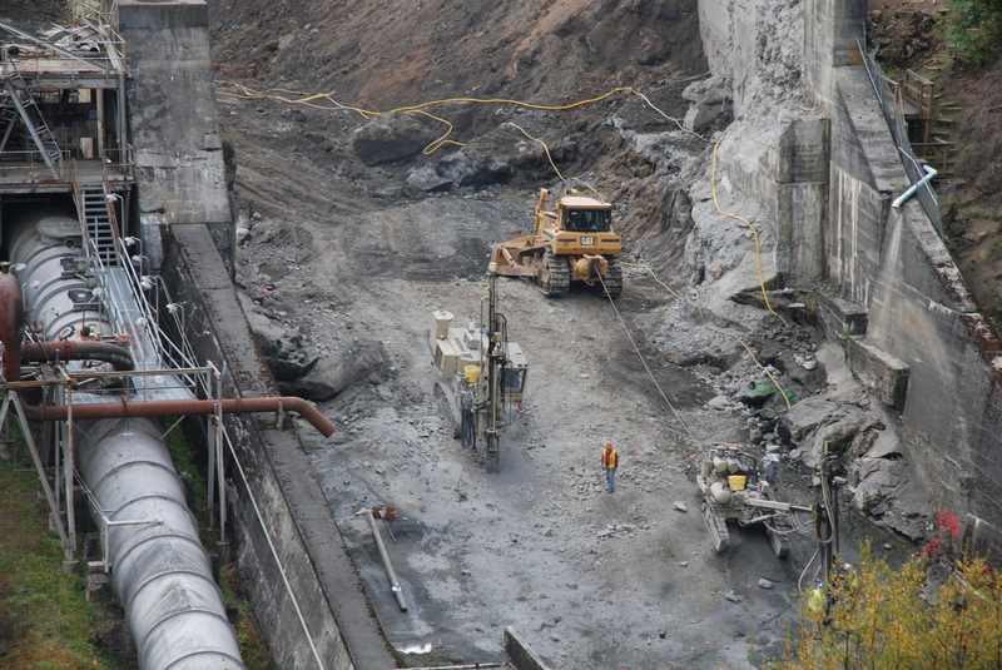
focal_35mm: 202
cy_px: 335
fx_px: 5641
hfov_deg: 10.2
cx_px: 501
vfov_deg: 6.8
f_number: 8
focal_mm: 135
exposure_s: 1/100
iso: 200
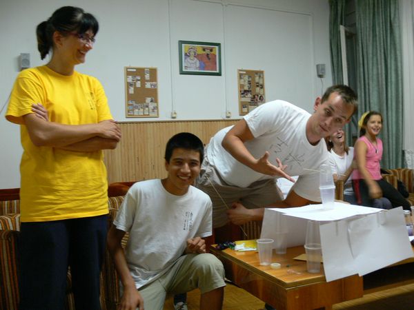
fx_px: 419
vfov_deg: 40.7
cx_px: 207
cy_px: 155
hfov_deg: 52.6
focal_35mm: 35
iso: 200
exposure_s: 1/20
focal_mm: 7.4
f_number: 2.8
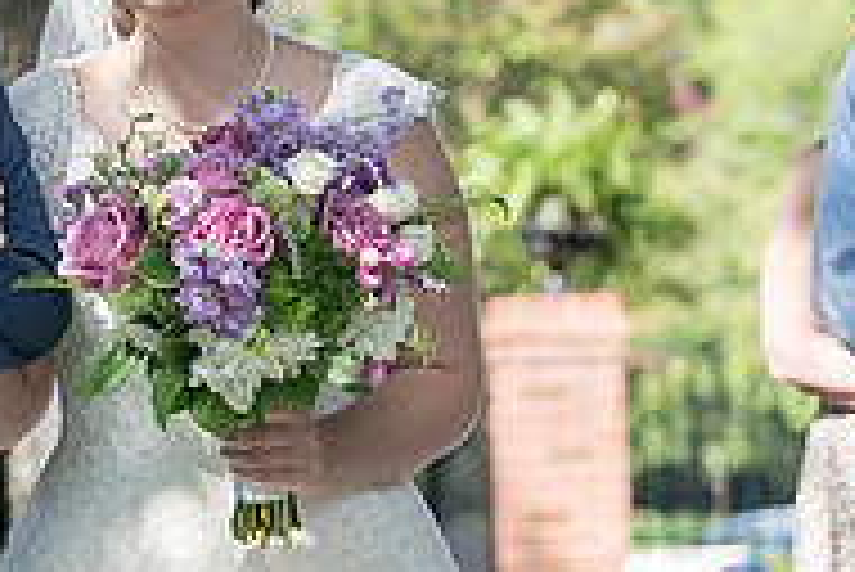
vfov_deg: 4.3
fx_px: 7606
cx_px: 63
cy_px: 128
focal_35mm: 320
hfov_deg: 6.4
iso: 100
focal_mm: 105
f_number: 5
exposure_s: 1/200
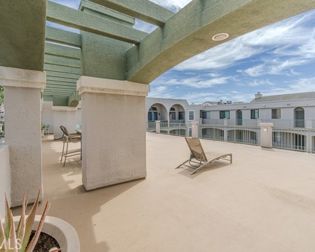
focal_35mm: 16
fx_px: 149
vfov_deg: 80.4
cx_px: 153
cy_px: 125
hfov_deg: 93.1
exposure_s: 1/400
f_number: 16
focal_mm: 14
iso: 800
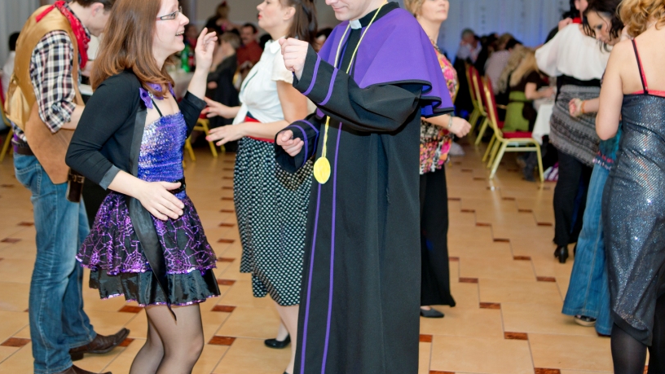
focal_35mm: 46
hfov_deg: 44.5
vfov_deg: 25.8
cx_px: 366
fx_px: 811
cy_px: 121
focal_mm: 35
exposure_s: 1/320
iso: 320
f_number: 2.8
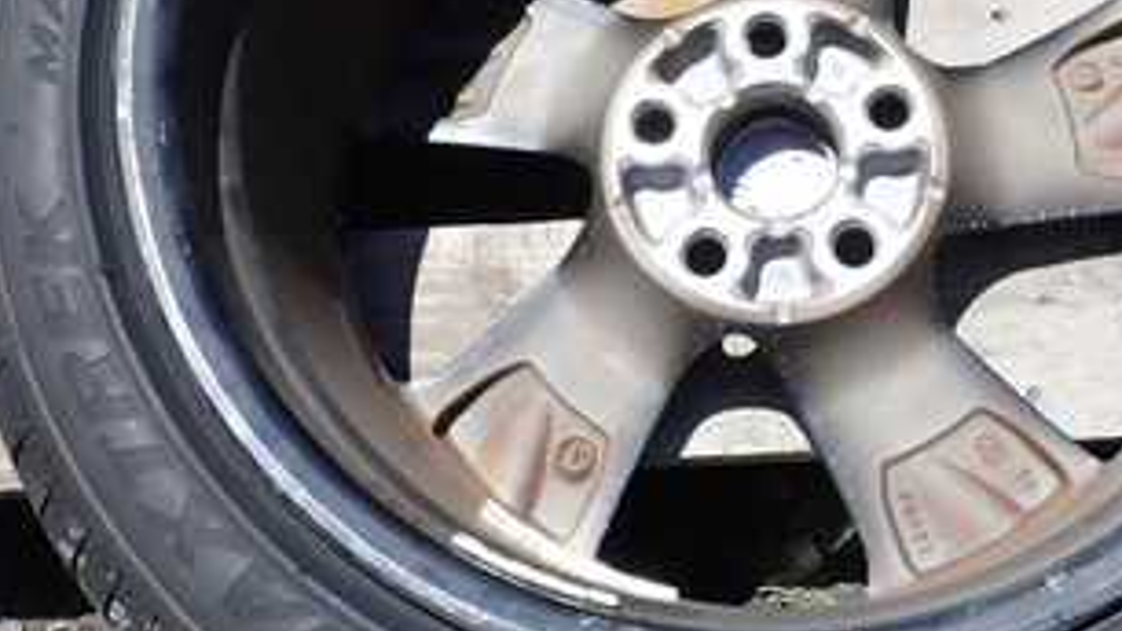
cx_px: 766
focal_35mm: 64
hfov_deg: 32.5
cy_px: 150
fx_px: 1904
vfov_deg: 18.7
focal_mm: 5.4
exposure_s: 1/1000
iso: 100
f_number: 3.2
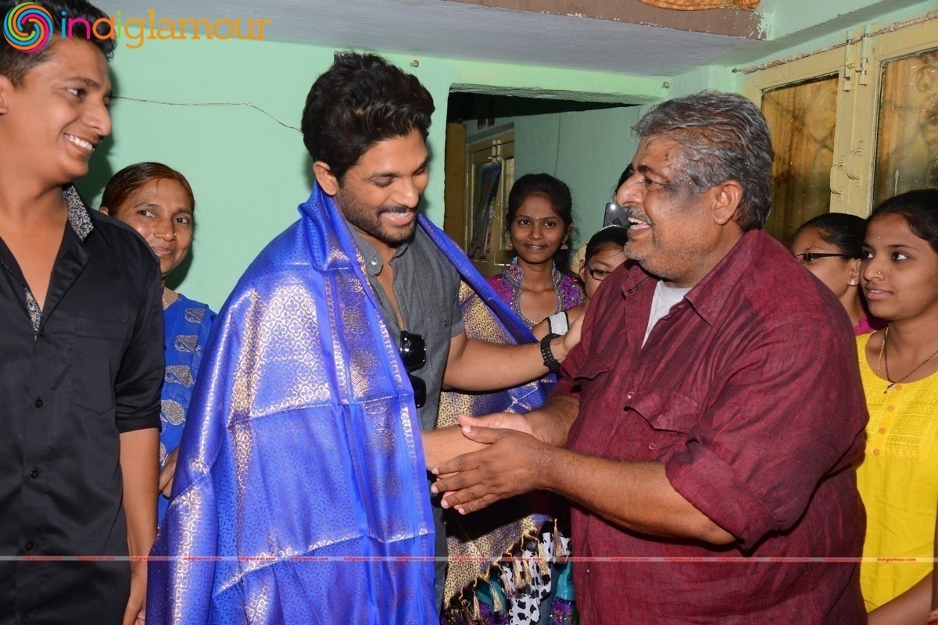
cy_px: 312
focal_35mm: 34
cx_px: 469
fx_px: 886
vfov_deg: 38.9
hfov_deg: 55.8
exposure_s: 1/125
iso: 320
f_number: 6.3
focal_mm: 34
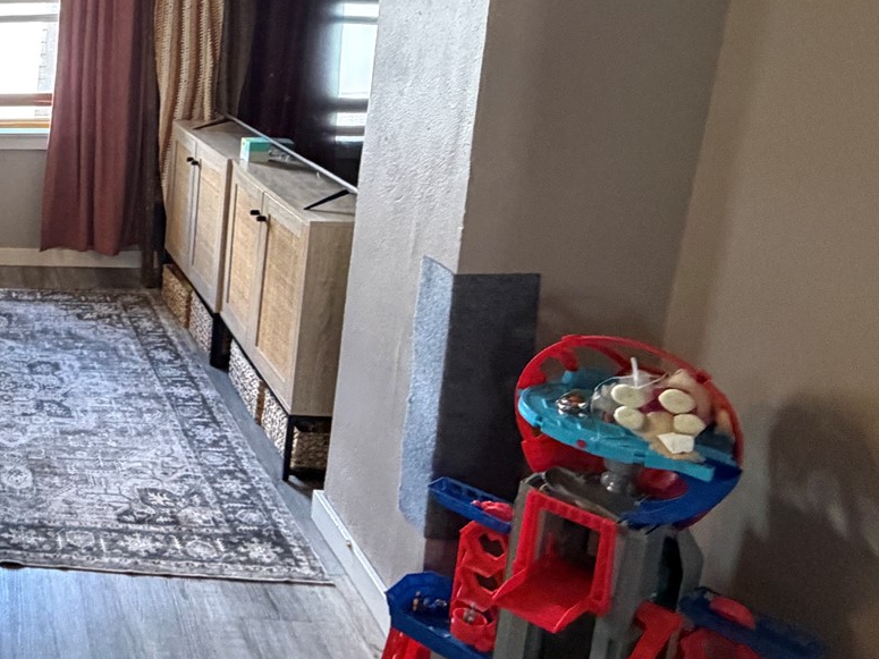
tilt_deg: -11.9
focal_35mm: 37
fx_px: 939
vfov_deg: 37.8
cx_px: -175
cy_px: 177
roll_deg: +1.5
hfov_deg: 37.7
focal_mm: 2.22
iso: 640
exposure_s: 1/60
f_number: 2.2
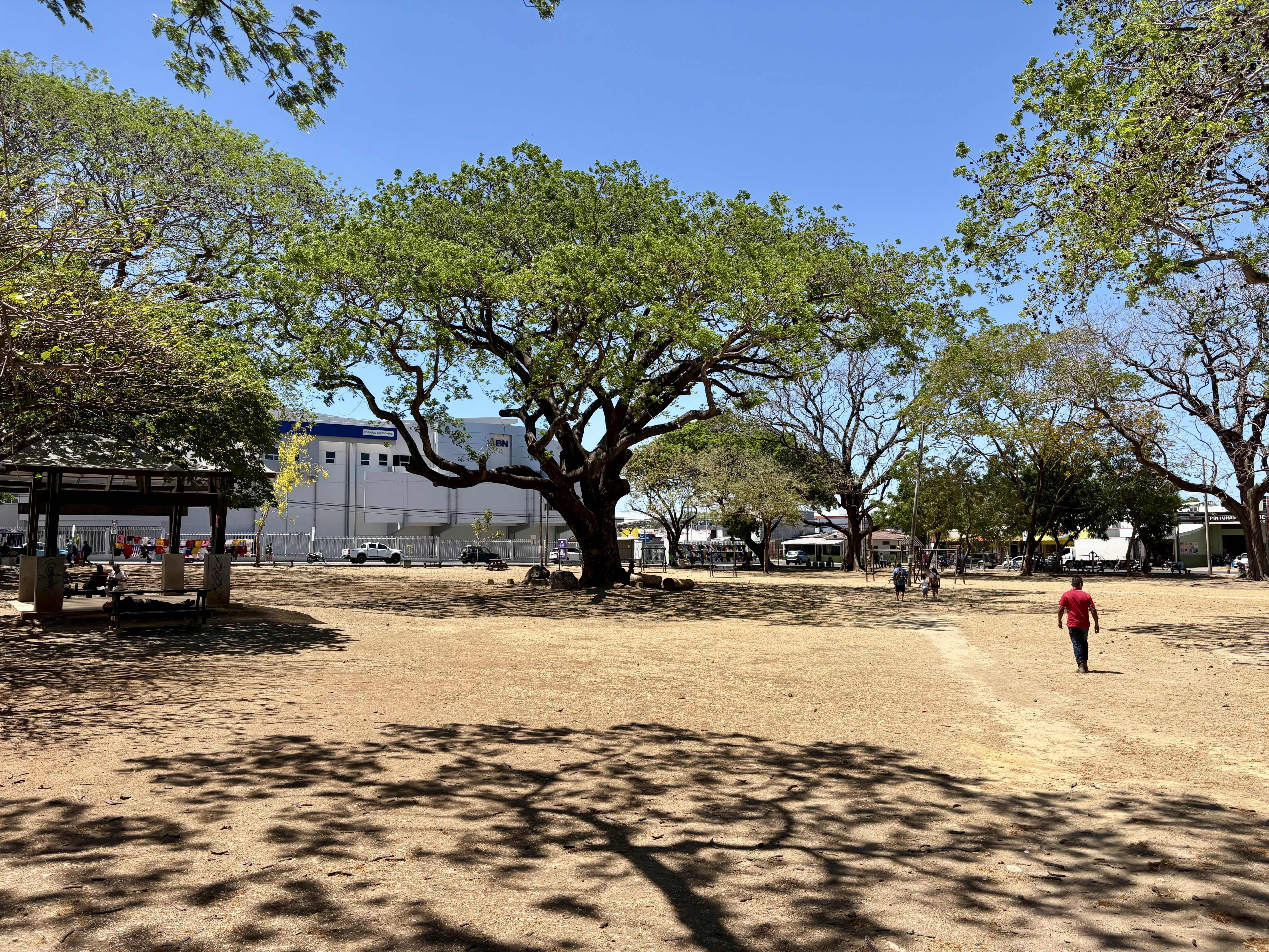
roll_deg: +0.9
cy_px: 476
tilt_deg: +3.8
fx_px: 953
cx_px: 634
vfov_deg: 53.1
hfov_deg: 67.3
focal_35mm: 26
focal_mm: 5.96
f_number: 1.6
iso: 50
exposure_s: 1/2639
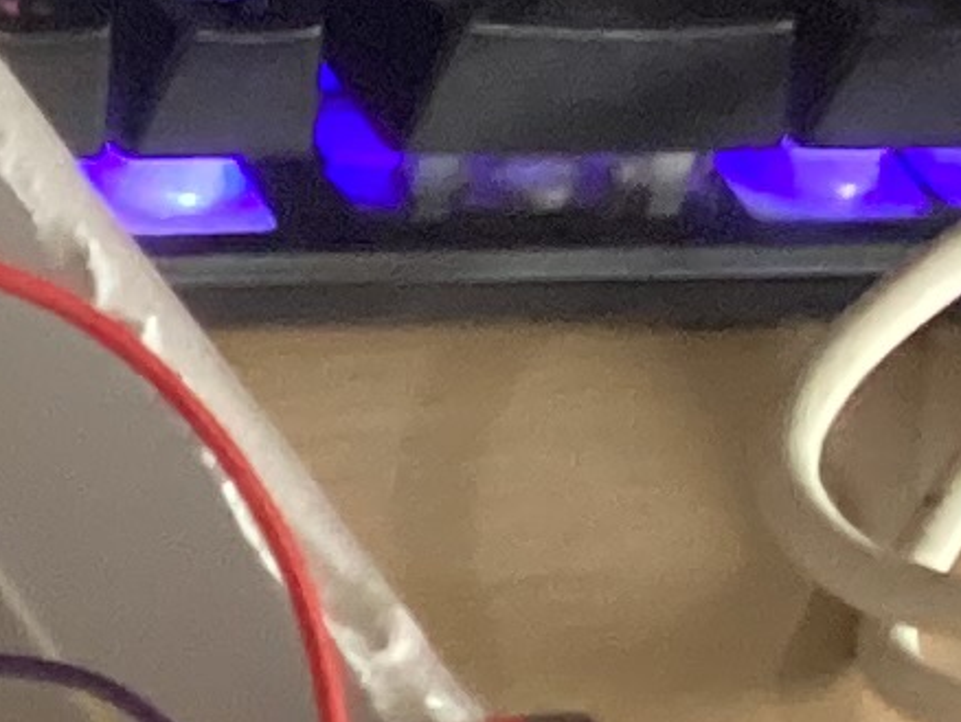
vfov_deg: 6.1
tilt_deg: -48.9
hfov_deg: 7.5
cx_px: -1981
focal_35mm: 231
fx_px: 6416
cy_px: 1955
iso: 250
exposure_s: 1/50
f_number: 2.4
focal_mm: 3.3
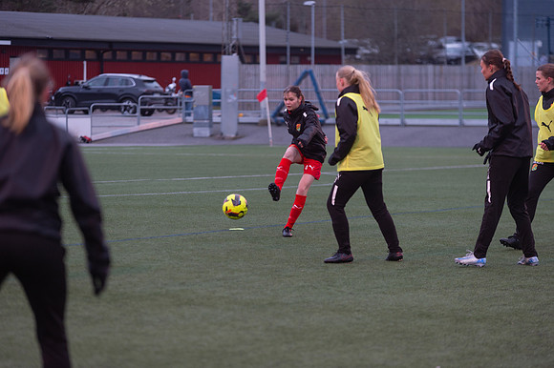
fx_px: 2527
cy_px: 184
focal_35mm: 164
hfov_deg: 12.5
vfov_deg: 8.3
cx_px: 277
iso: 500
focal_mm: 160
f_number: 3.2
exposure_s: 1/400
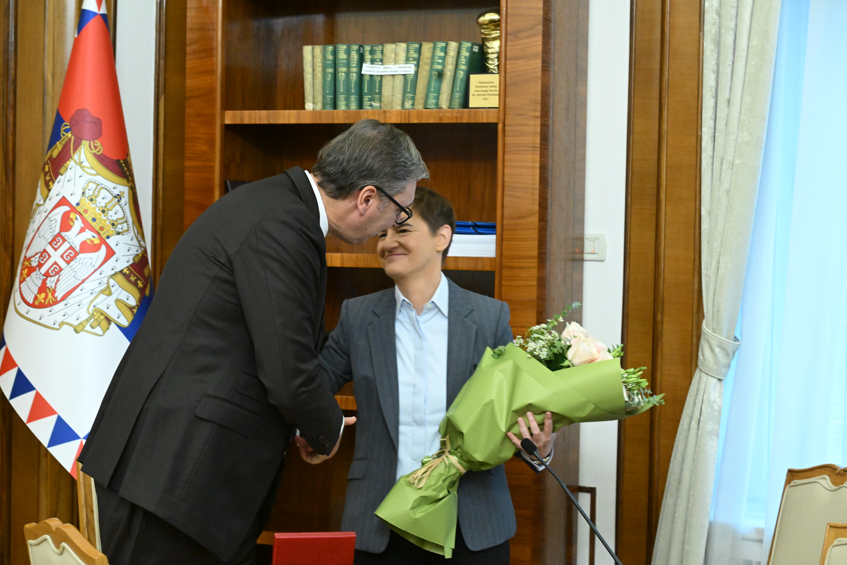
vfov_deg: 18.4
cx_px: 424
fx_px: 1741
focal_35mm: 74
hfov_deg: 27.3
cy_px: 282
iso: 10000
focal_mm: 74
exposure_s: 1/200
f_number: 6.3
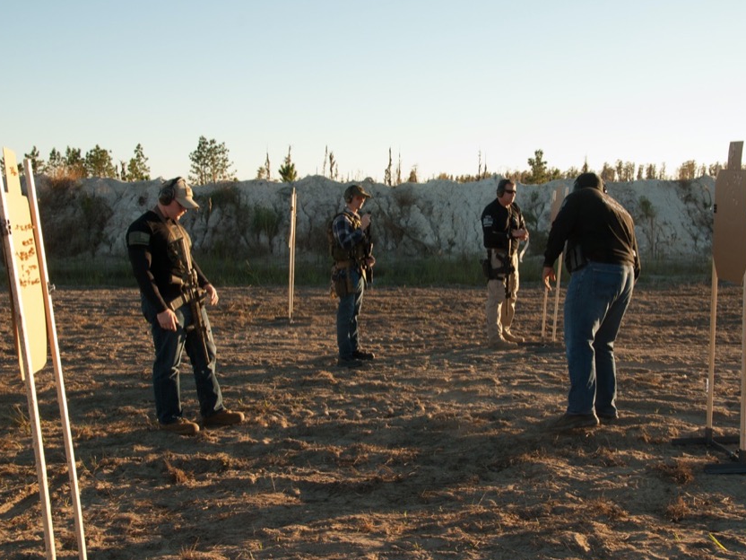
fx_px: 862
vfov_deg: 36.0
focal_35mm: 40
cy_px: 285
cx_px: 425
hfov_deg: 46.7
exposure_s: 1/125
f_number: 8
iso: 200
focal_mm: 24
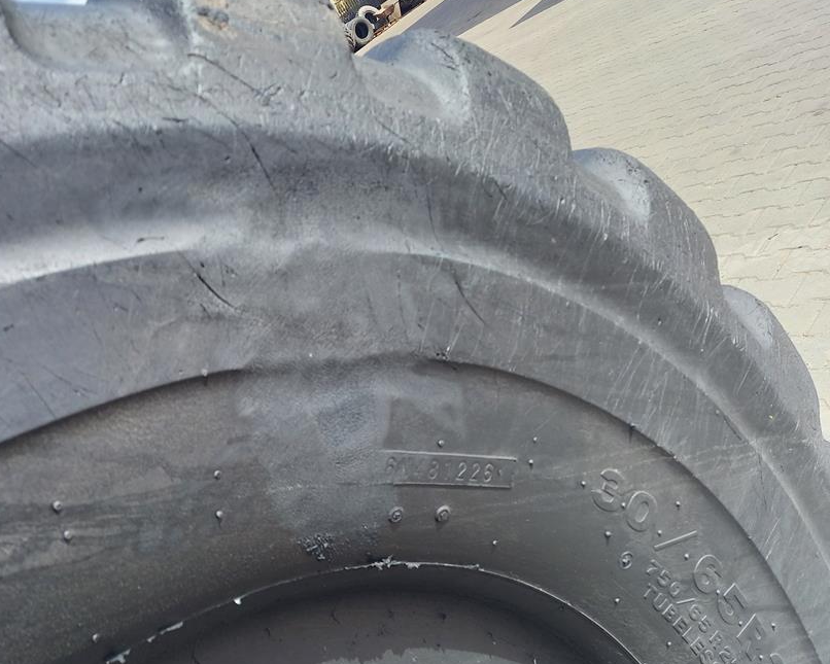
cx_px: 319
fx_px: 762
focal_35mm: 31
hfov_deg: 56.6
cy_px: 348
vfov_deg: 47.1
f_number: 1.8
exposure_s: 1/286
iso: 50
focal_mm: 4.65
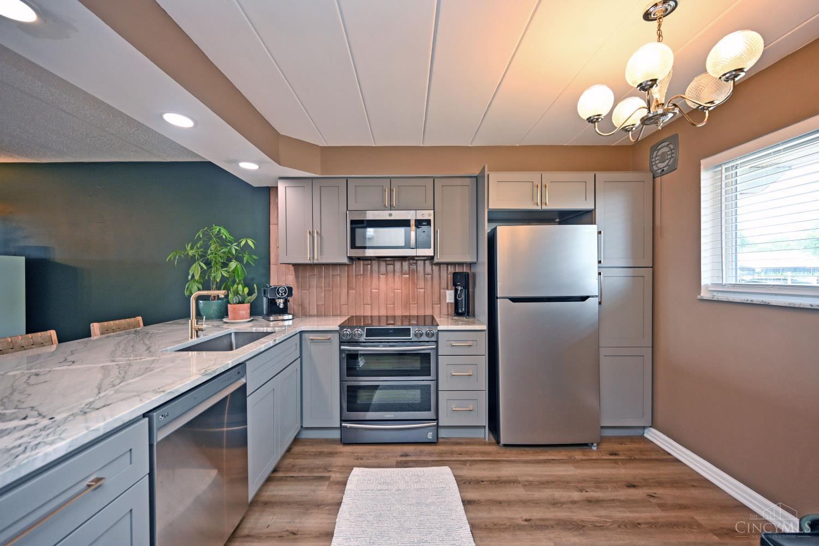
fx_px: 318
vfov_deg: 81.2
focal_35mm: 14
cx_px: 410
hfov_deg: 104.3
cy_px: 273
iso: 320
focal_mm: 14
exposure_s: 1/60
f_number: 4
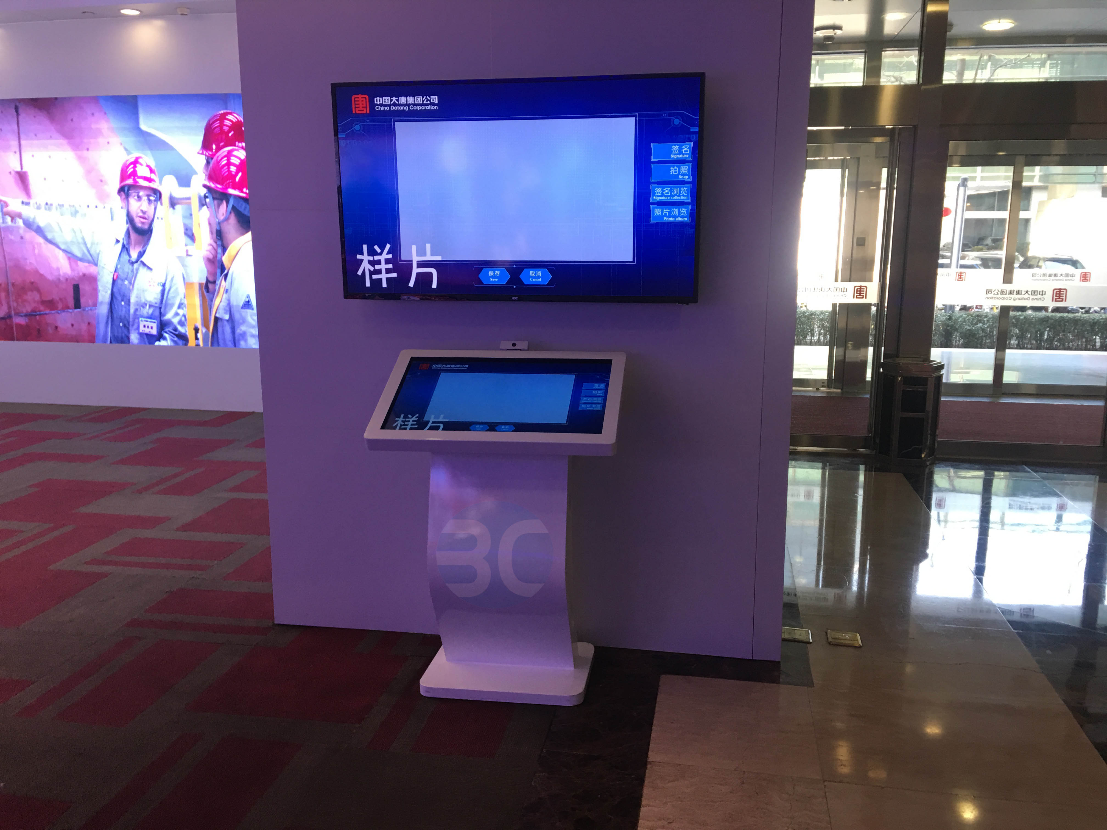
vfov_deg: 48.2
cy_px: 415
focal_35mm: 29
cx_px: 554
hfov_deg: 61.7
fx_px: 927
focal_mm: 4.15
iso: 40
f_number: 2.2
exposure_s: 1/33
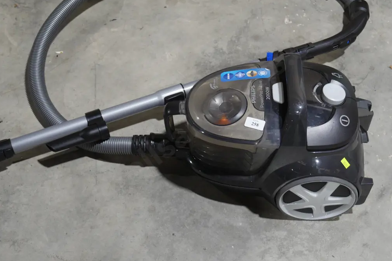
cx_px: 199
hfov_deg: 37.5
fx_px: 577
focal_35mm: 53
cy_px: 124
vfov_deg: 25.5
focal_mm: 25
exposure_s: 1/60
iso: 500
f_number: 5.3
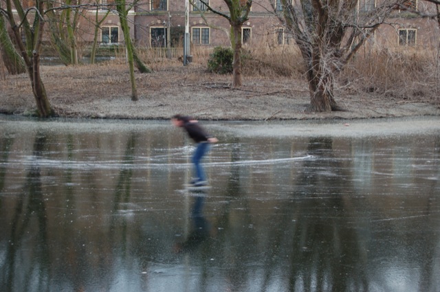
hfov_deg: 24.6
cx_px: 220
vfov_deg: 16.5
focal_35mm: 82
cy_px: 146
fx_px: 1007
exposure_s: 1/30
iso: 400
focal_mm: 55
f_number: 5.6
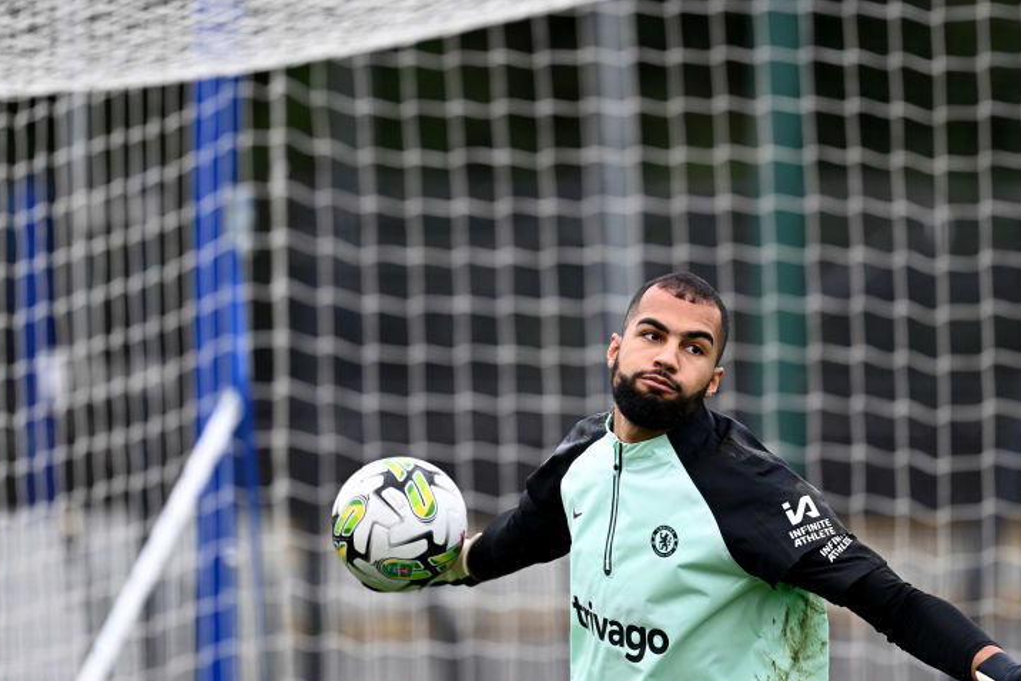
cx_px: 528
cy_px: 431
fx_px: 16228
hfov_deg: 3.6
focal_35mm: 572
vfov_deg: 2.4
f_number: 2.8
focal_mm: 400
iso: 800
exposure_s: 1/2500
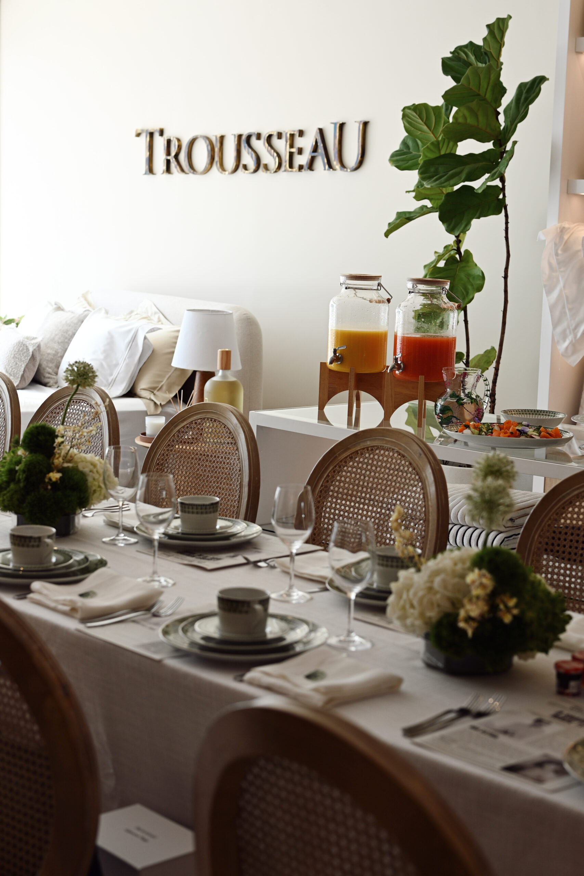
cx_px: 292
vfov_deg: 39.6
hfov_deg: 27.0
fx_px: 1216
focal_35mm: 50
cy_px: 438
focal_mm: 50
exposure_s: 1/100
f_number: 4
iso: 110
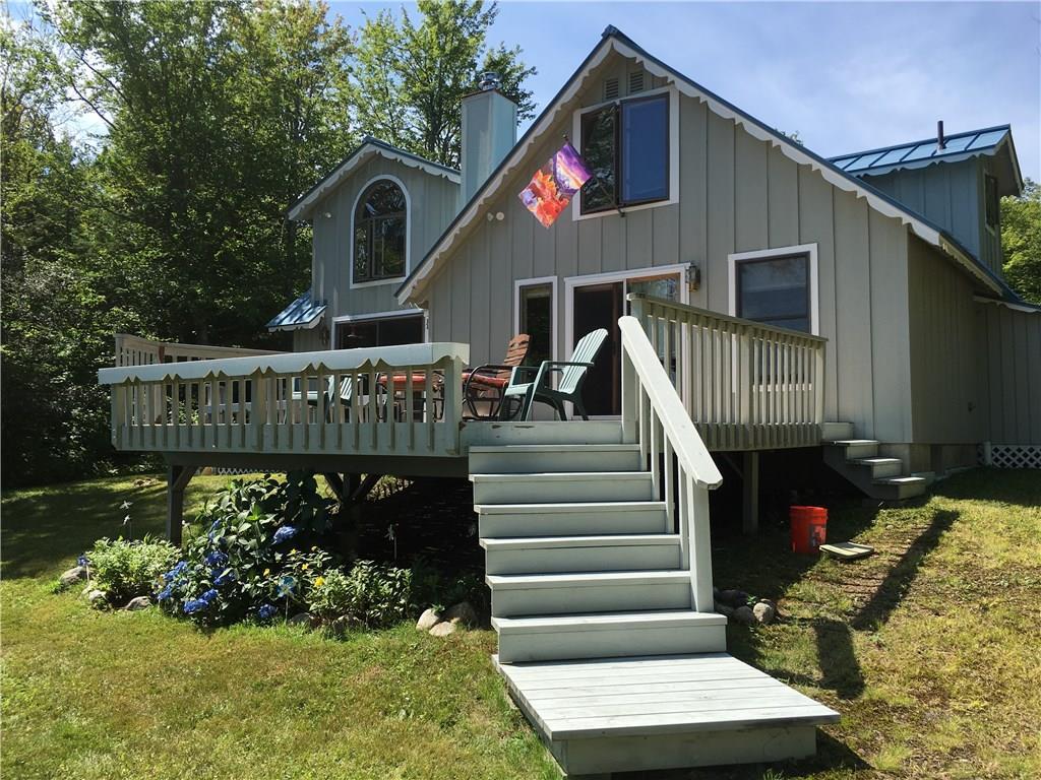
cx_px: 520
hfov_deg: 61.7
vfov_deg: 48.2
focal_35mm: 29
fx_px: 872
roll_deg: -2.5
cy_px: 390
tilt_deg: +7.0
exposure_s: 1/1131
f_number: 2.2
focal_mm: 4.15
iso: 25
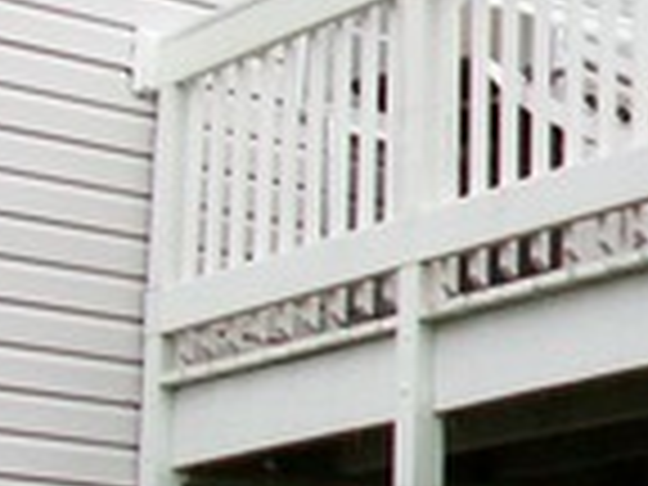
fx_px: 2658
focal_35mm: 142
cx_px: 1296
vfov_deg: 10.4
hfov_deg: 12.3
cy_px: 490
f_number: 2.8
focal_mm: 5.7
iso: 64
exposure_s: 1/640
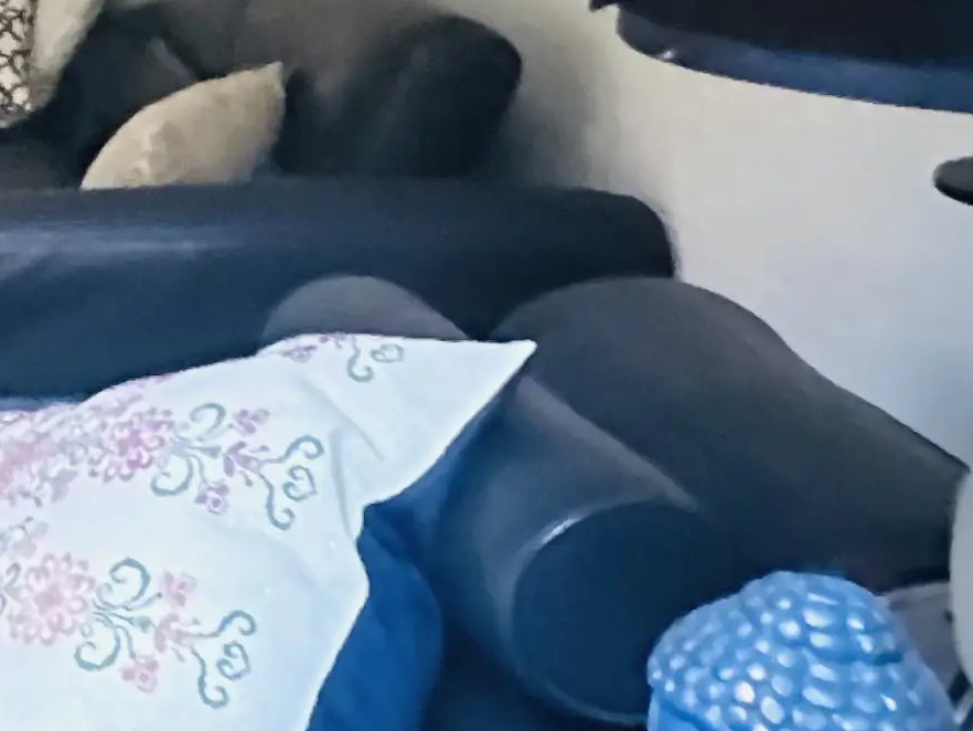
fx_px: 1799
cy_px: 74
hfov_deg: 22.7
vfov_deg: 22.4
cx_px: -598
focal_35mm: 64
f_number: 2.2
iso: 1600
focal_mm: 2.22
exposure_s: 1/33
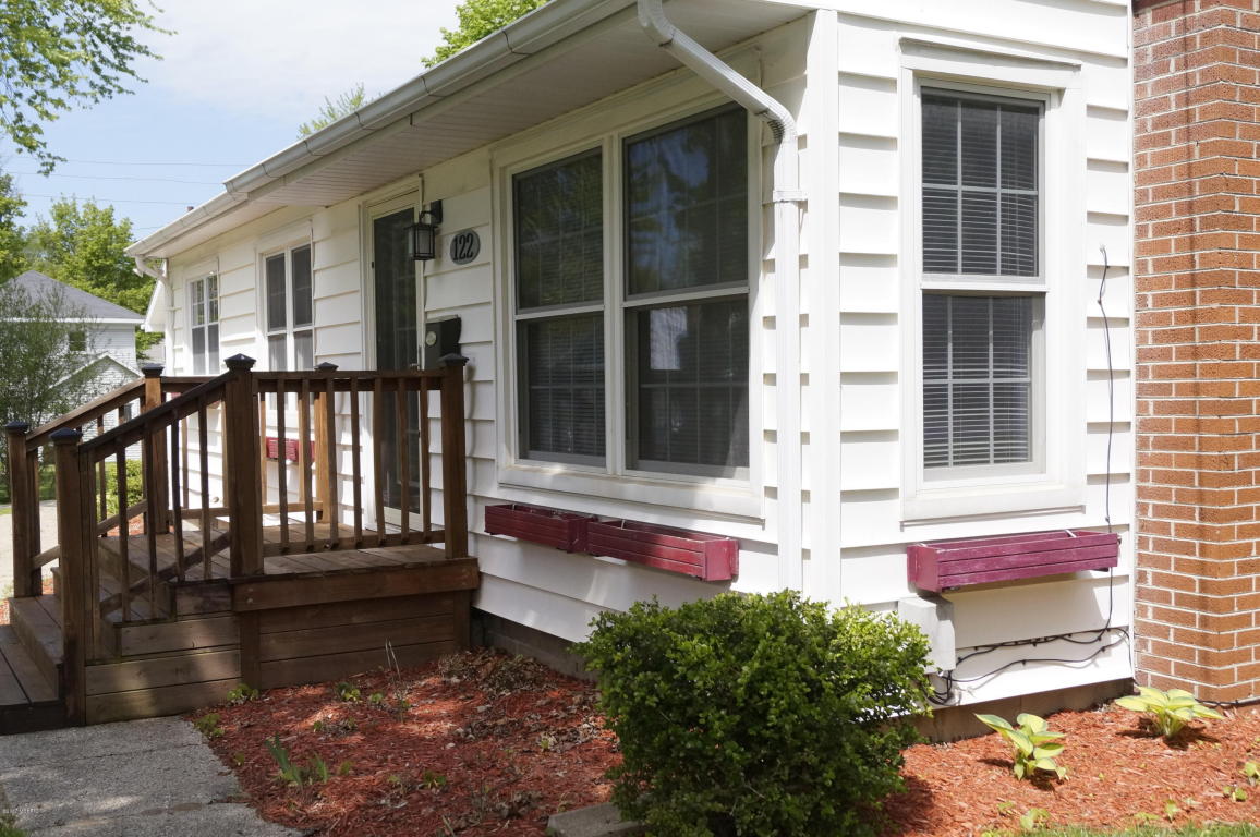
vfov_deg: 36.8
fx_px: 1259
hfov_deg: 53.2
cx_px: 630
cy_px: 418
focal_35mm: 36
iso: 800
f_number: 5.6
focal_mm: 24
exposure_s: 1/4000
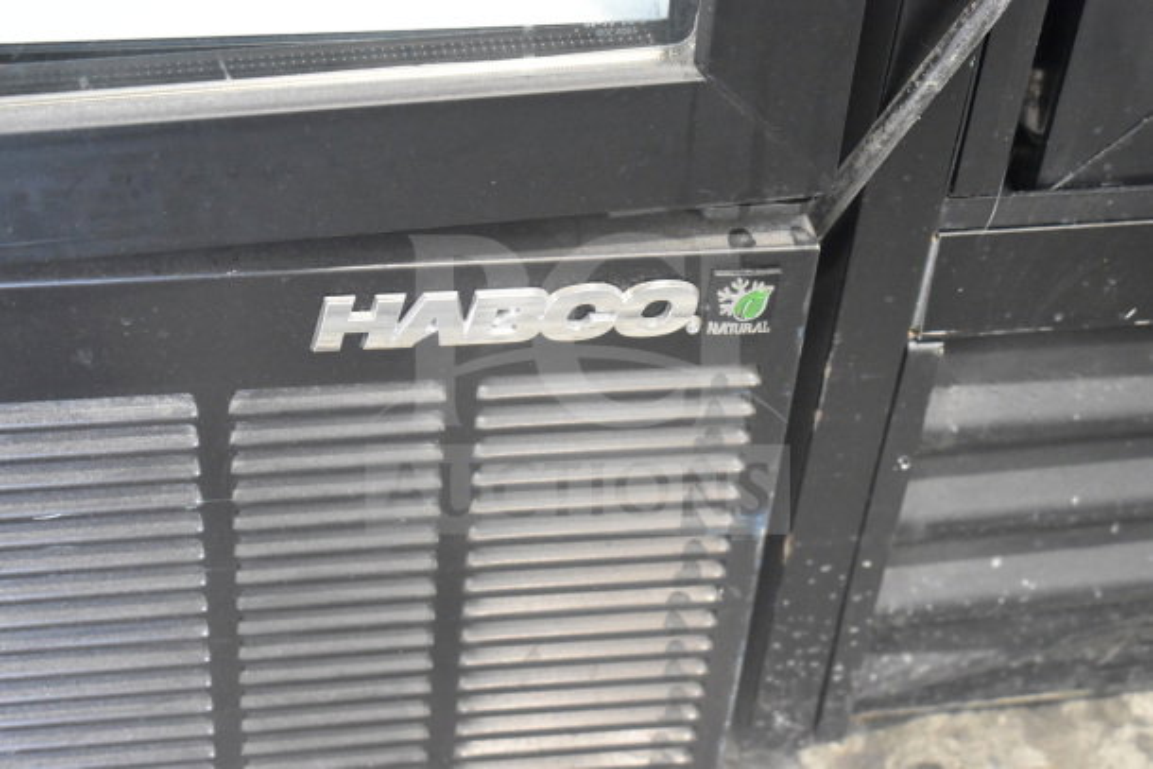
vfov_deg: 20.2
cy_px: 384
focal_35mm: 68
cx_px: 576
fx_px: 2162
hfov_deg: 29.9
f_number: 5
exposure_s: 1/80
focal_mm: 45
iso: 7200
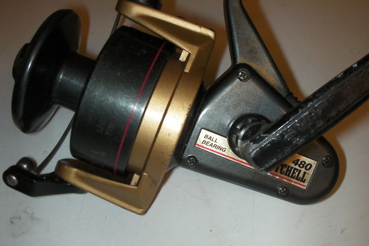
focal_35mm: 41
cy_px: 134
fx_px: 420
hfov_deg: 47.4
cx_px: 188
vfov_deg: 32.6
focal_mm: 6.3
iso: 200
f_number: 5.6
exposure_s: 1/30
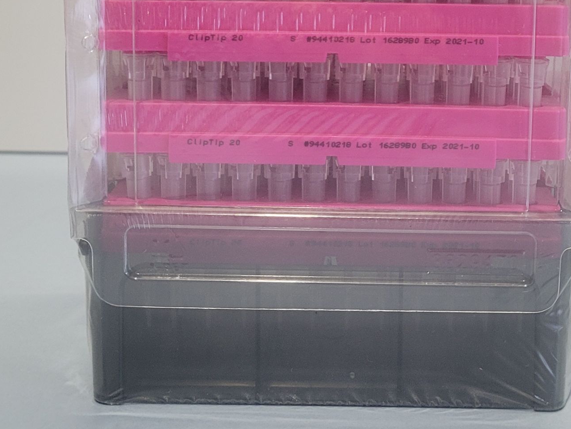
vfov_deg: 28.5
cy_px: 43
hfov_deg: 38.7
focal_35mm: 49
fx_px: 808
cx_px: 351
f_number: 1.8
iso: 200
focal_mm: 5.4
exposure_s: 1/50
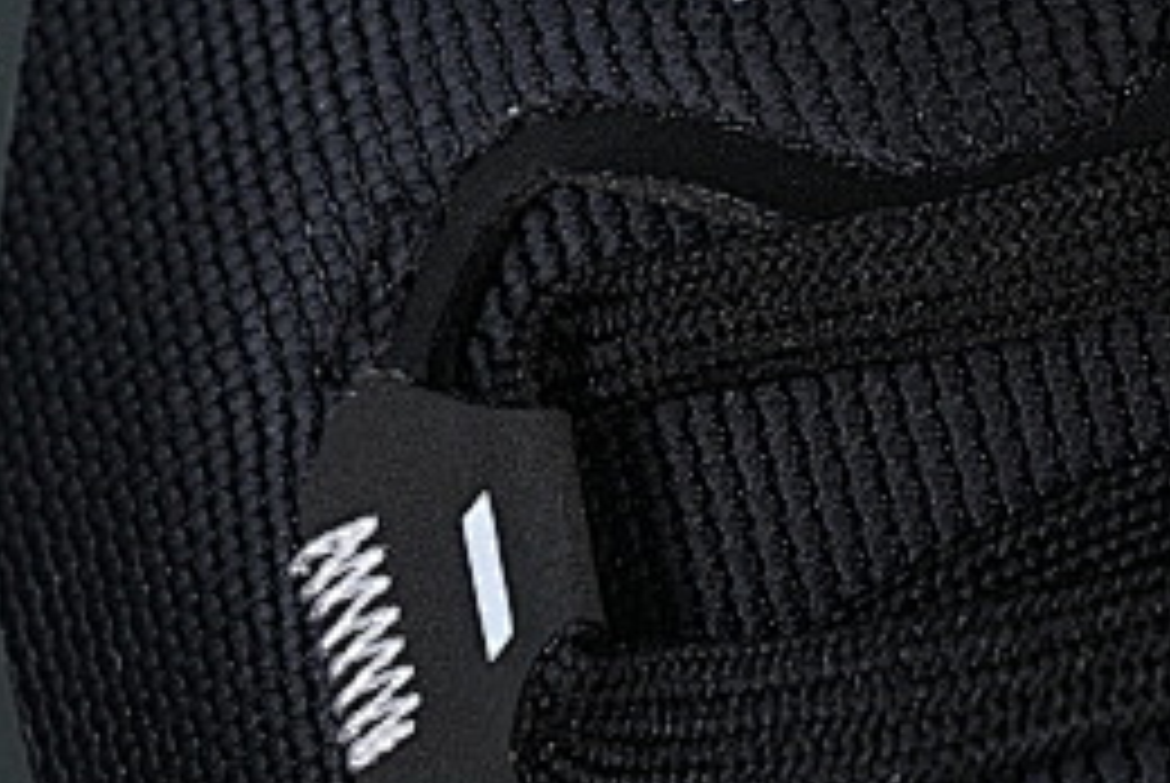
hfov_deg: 6.6
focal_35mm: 311
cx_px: 891
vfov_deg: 4.4
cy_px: 18
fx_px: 10119
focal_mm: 50
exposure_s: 1/60
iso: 160
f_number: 6.3
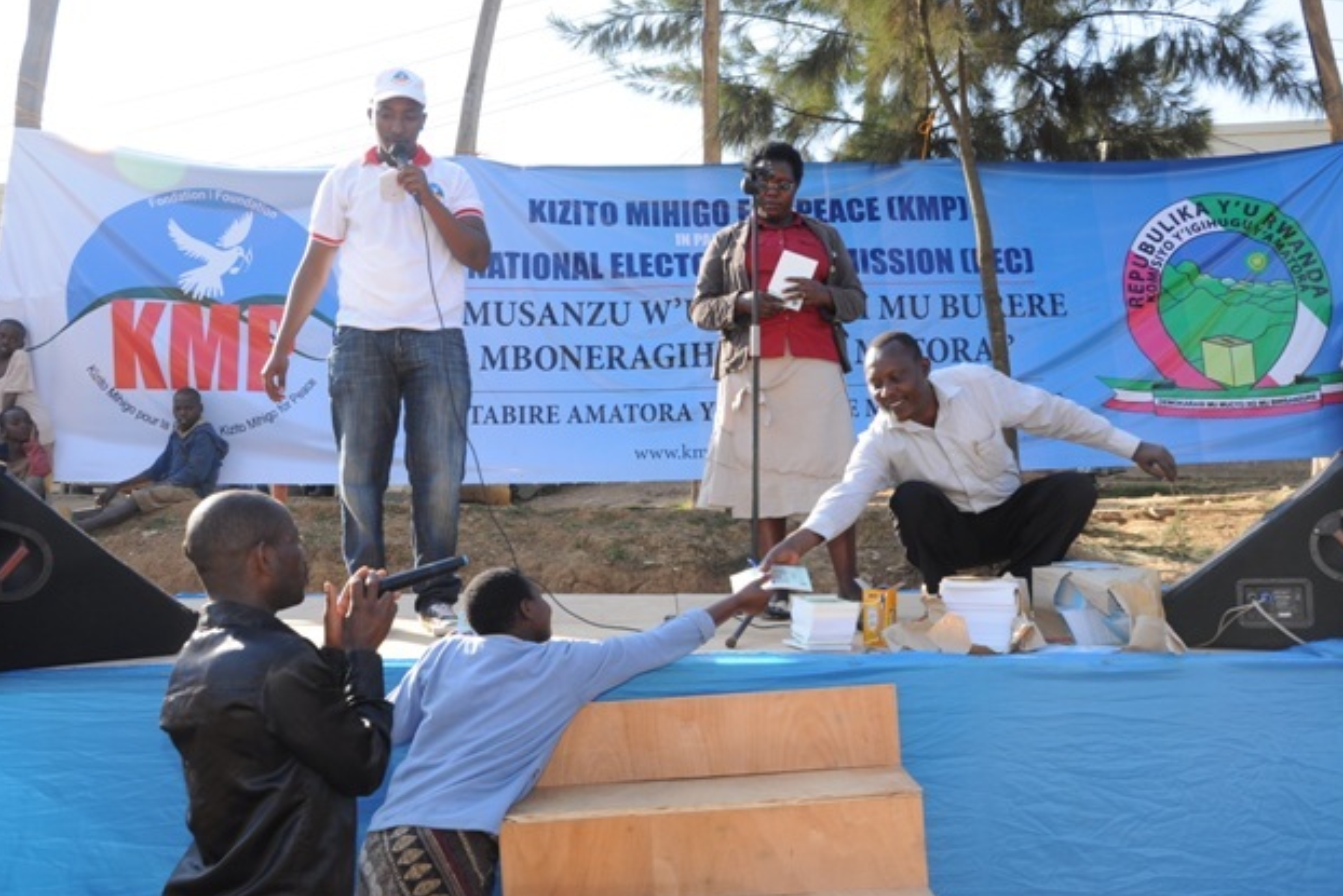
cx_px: 678
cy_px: 448
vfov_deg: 36.0
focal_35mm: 37
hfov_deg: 51.9
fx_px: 1381
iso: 200
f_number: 7.1
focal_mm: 24
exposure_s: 1/125
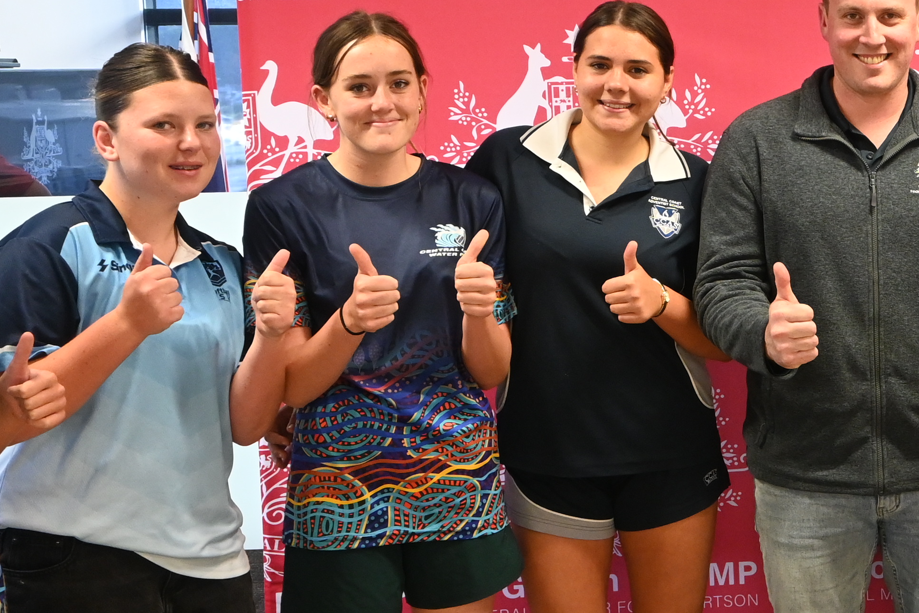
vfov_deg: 19.7
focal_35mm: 69
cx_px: 919
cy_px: 286
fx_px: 1761
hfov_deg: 27.6
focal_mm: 16
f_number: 6.3
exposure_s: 1/25
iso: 1000
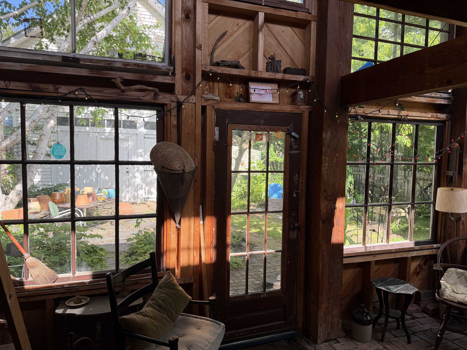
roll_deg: -0.8
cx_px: 234
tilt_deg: -4.6
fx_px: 324
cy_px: 175
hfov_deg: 71.6
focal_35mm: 24
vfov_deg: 56.8
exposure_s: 1/543
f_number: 1.78
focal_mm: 6.76
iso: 100
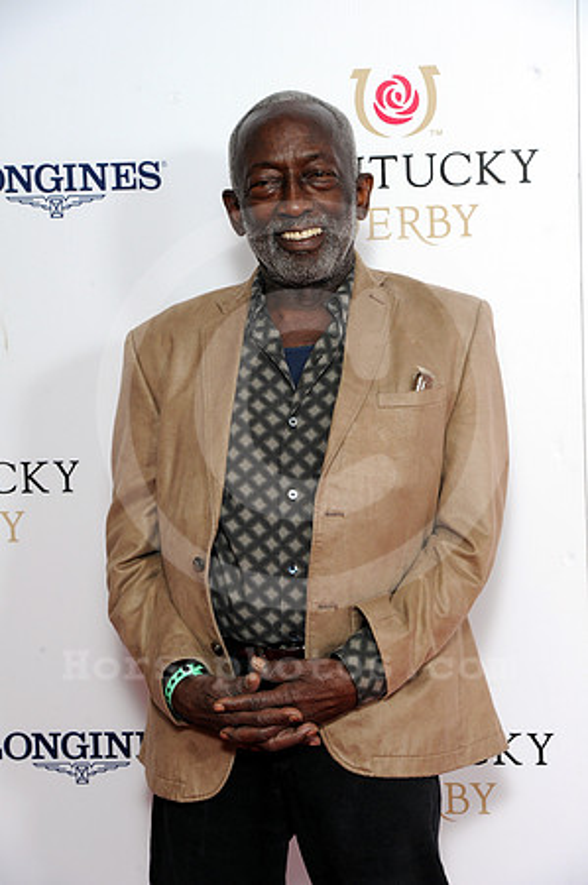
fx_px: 2996
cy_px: 442
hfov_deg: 11.2
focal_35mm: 122
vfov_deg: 16.8
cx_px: 294
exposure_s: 1/160
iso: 2000
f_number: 9
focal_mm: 122
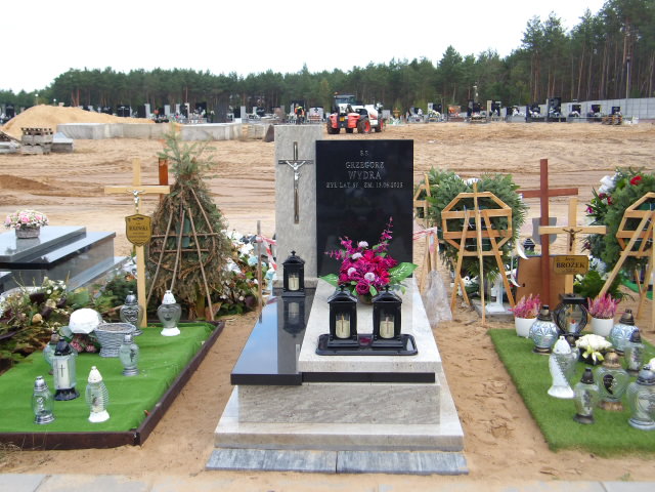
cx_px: 328
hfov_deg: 44.8
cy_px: 246
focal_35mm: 42
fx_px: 795
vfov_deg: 34.3
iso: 100
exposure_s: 1/138
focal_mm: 7.6
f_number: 3.7
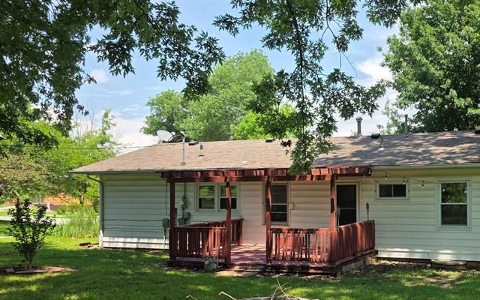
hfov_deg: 48.5
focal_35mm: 39
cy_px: 214
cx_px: 358
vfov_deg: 32.3
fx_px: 510
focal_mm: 6.3
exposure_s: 1/3001
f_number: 1.7
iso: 80
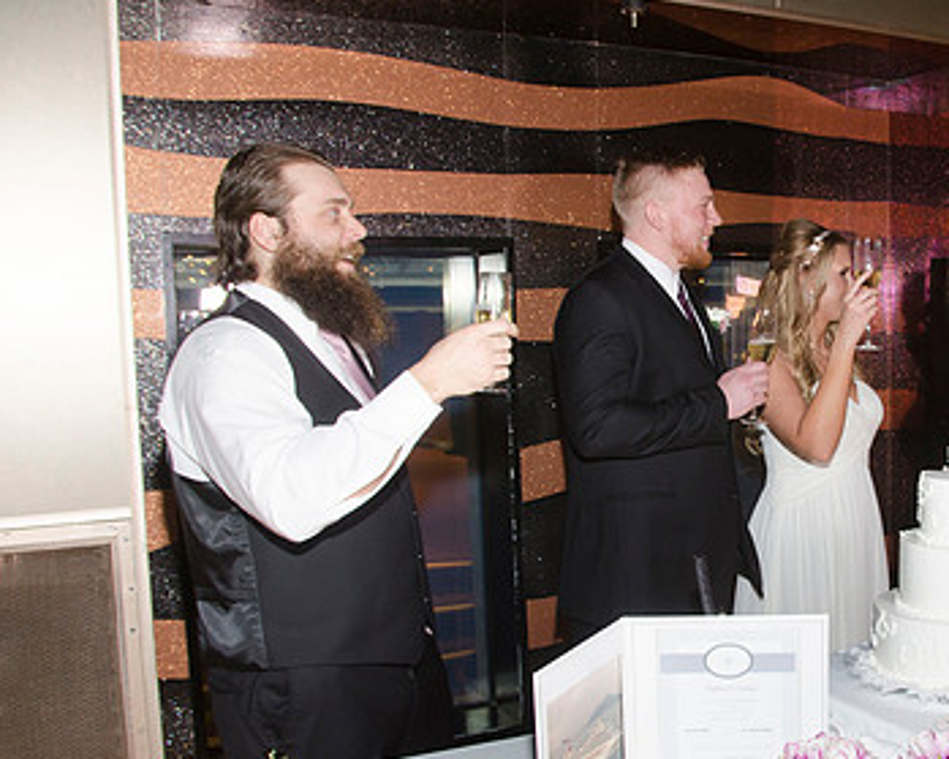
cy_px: 433
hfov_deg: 41.6
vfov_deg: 35.6
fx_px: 1179
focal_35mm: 42
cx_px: 786
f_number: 5.6
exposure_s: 1/60
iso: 400
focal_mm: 18
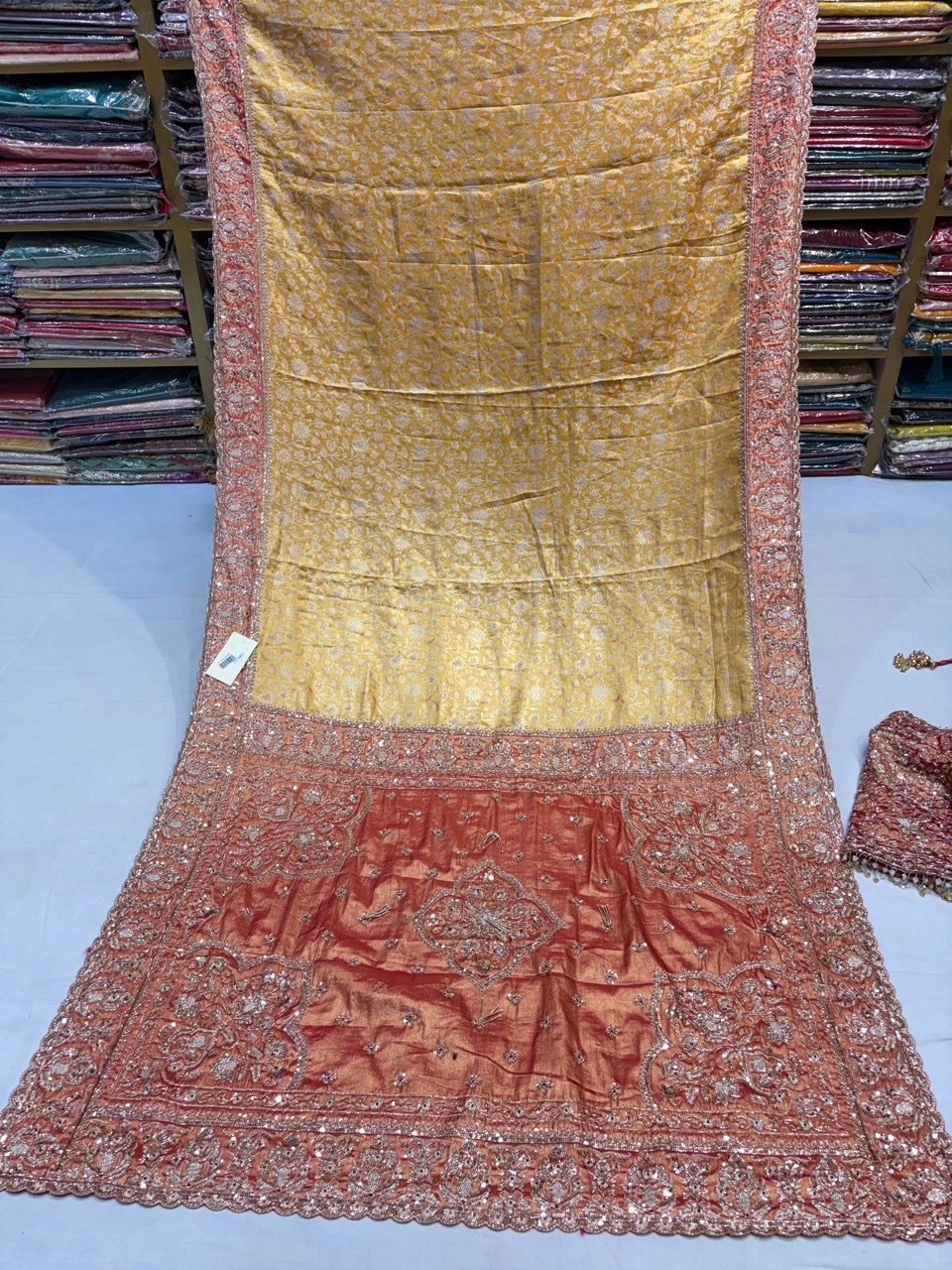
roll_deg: +1.3
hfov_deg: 53.1
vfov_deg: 67.3
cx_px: 476
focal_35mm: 26
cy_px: 635
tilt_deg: -33.3
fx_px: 953
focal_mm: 5.96
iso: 32
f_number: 1.6
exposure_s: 1/100
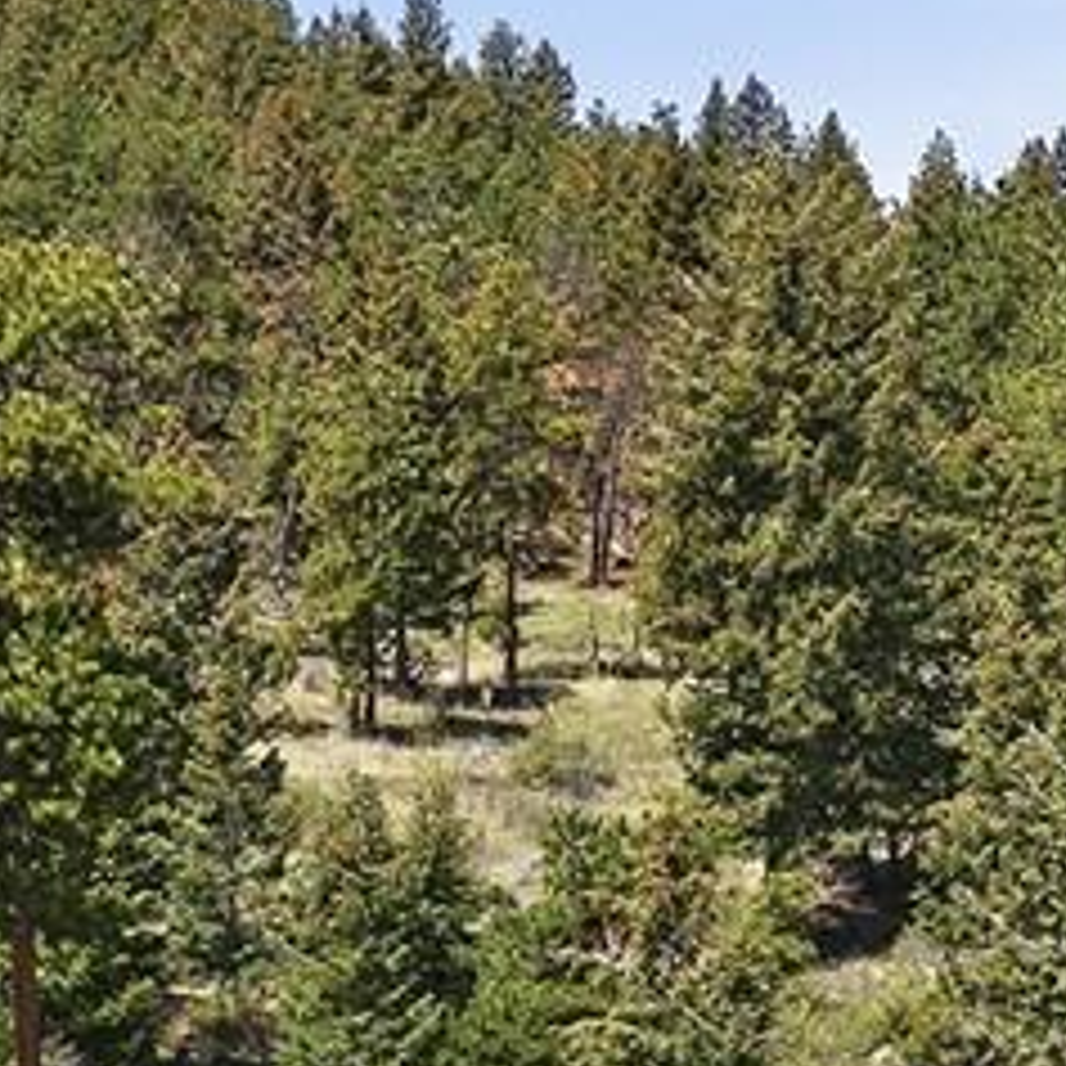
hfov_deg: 11.9
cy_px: 1880
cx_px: -243
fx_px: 4982
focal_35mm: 143
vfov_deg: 11.4
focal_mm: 8.7
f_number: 1.8
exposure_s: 1/3000
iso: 140
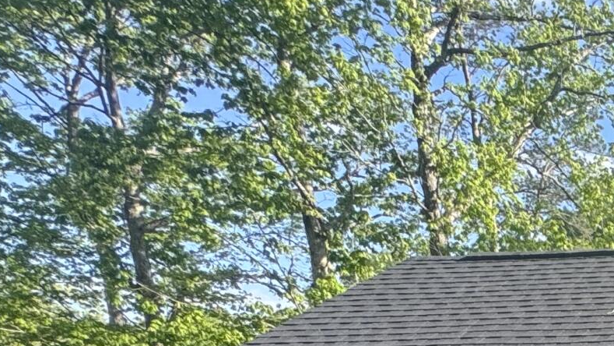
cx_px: 1112
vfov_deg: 15.6
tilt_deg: -17.2
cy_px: 729
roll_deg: +0.9
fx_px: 944
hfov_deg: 21.9
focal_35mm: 58
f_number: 2.2
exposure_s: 1/140
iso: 40
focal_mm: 2.22
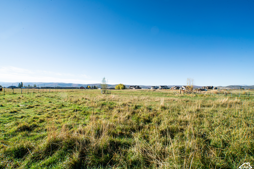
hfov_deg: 93.2
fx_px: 120
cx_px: 121
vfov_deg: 70.4
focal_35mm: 17
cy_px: 88
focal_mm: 16
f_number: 16
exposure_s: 1/80
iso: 125
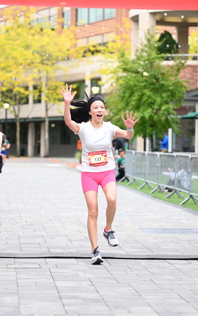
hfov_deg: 12.1
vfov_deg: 19.3
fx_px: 932
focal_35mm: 108
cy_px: 136
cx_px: 100
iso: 640
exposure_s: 1/1600
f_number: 2.8
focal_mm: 86
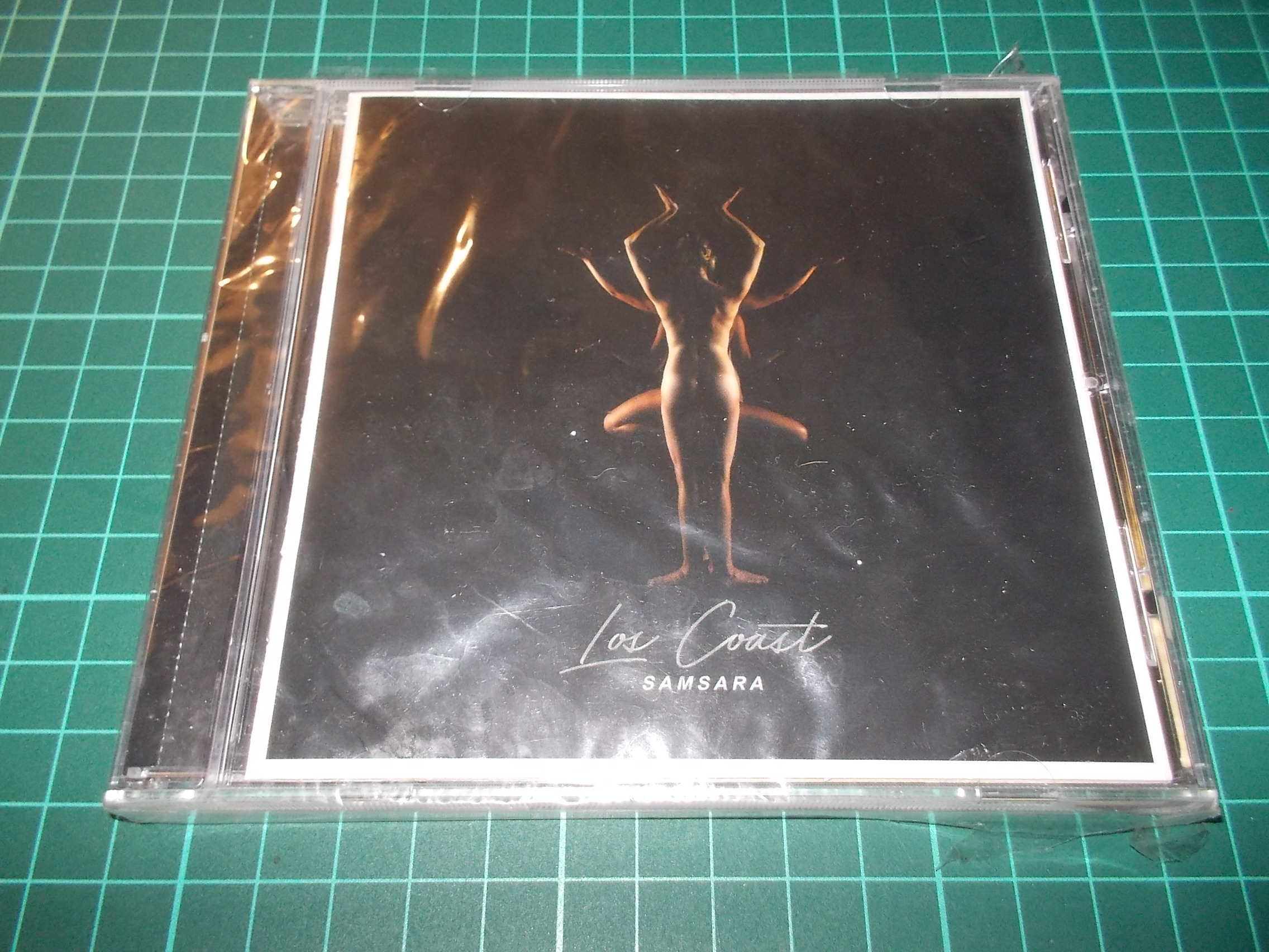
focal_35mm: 29
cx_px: 634
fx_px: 1063
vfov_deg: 48.2
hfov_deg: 61.7
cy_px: 476
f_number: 3.3
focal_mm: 4.1
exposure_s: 1/30
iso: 200
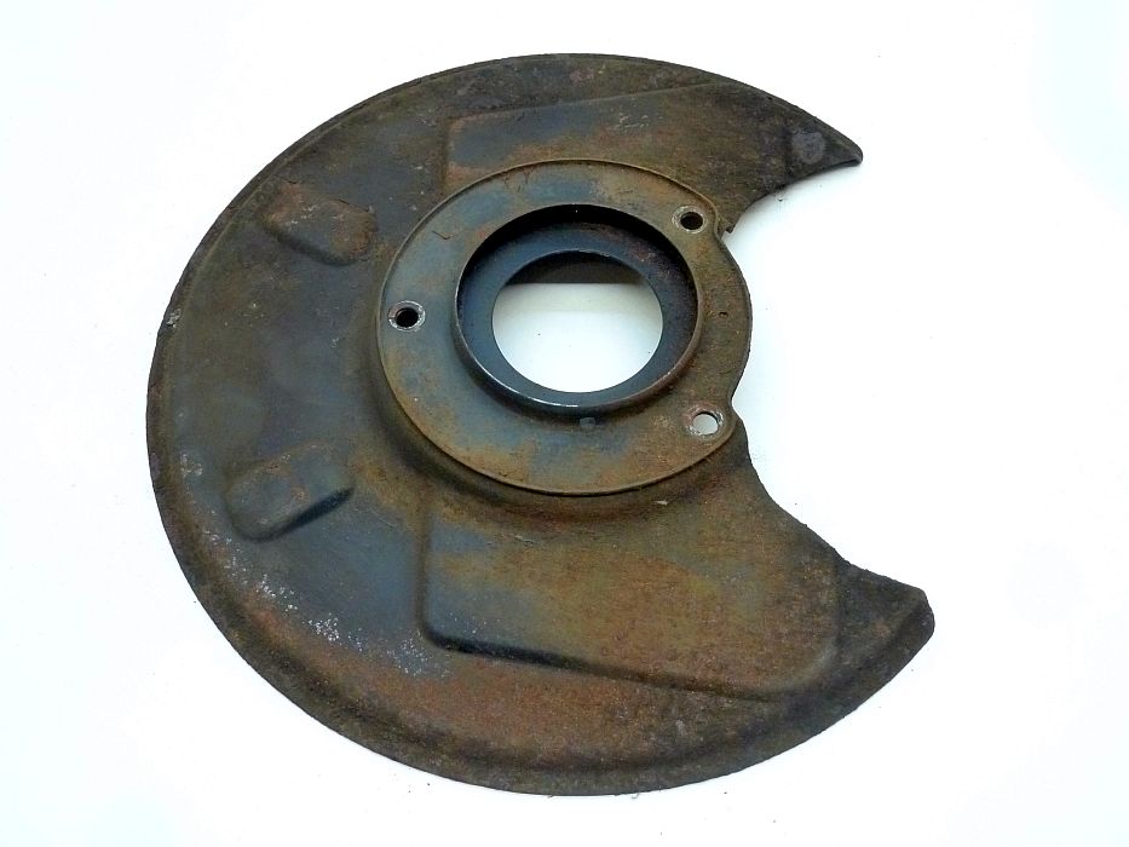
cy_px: 424
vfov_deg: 38.7
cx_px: 564
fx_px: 1207
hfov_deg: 50.1
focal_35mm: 37
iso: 400
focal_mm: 6.1
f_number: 3.6
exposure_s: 1/15
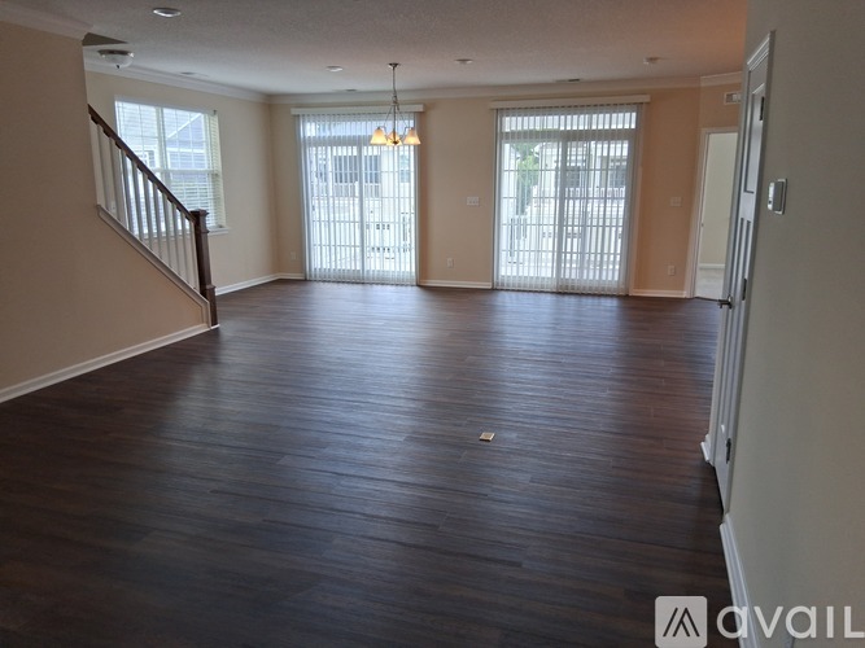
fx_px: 650
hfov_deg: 67.3
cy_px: 324
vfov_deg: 53.0
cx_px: 432
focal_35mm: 26
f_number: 1.8
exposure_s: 1/100
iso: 64
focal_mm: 3.98
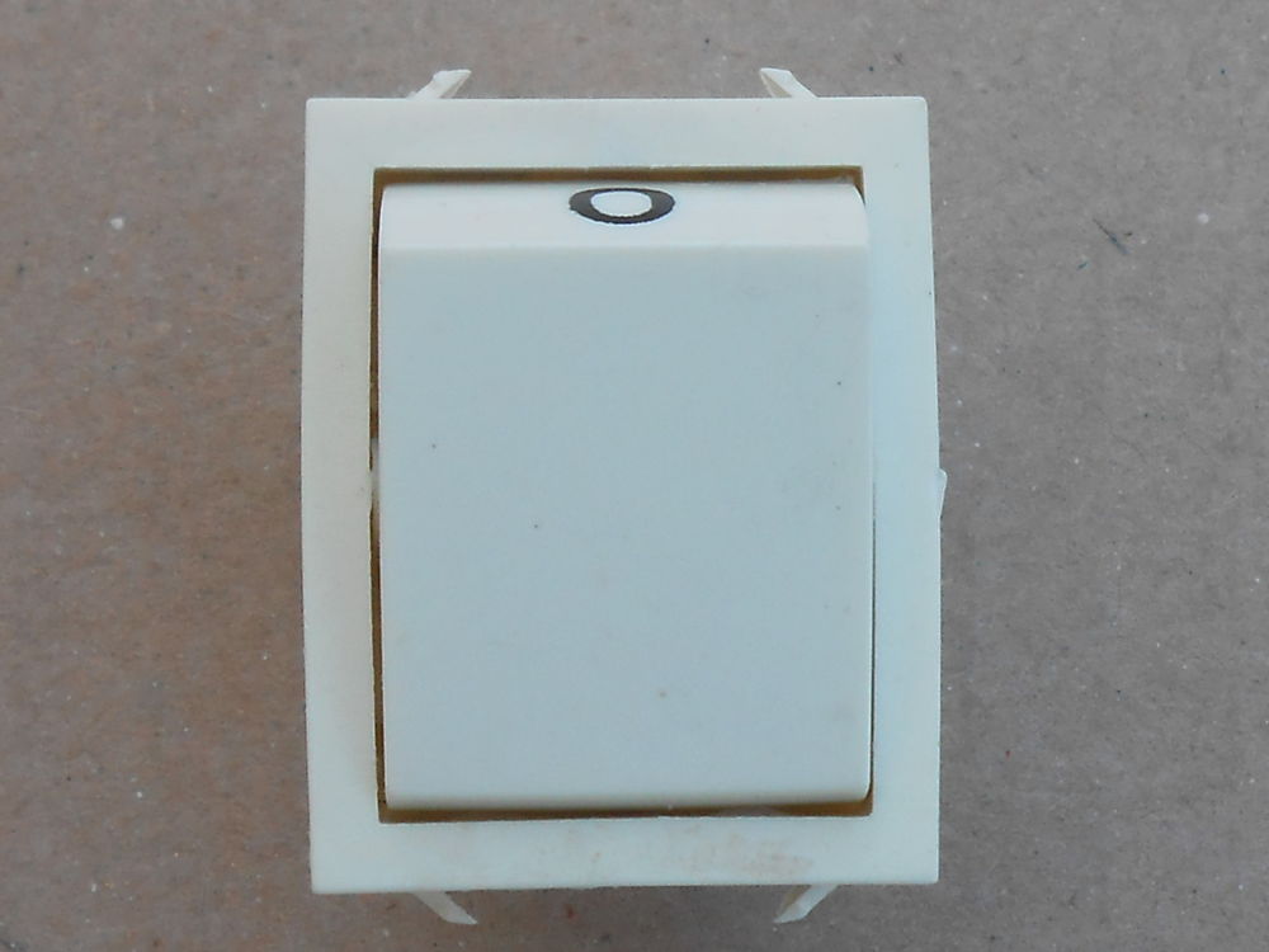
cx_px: 634
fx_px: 1246
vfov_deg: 41.8
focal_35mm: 34
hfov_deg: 54.0
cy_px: 476
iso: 80
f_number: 3.9
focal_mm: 6
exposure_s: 1/60
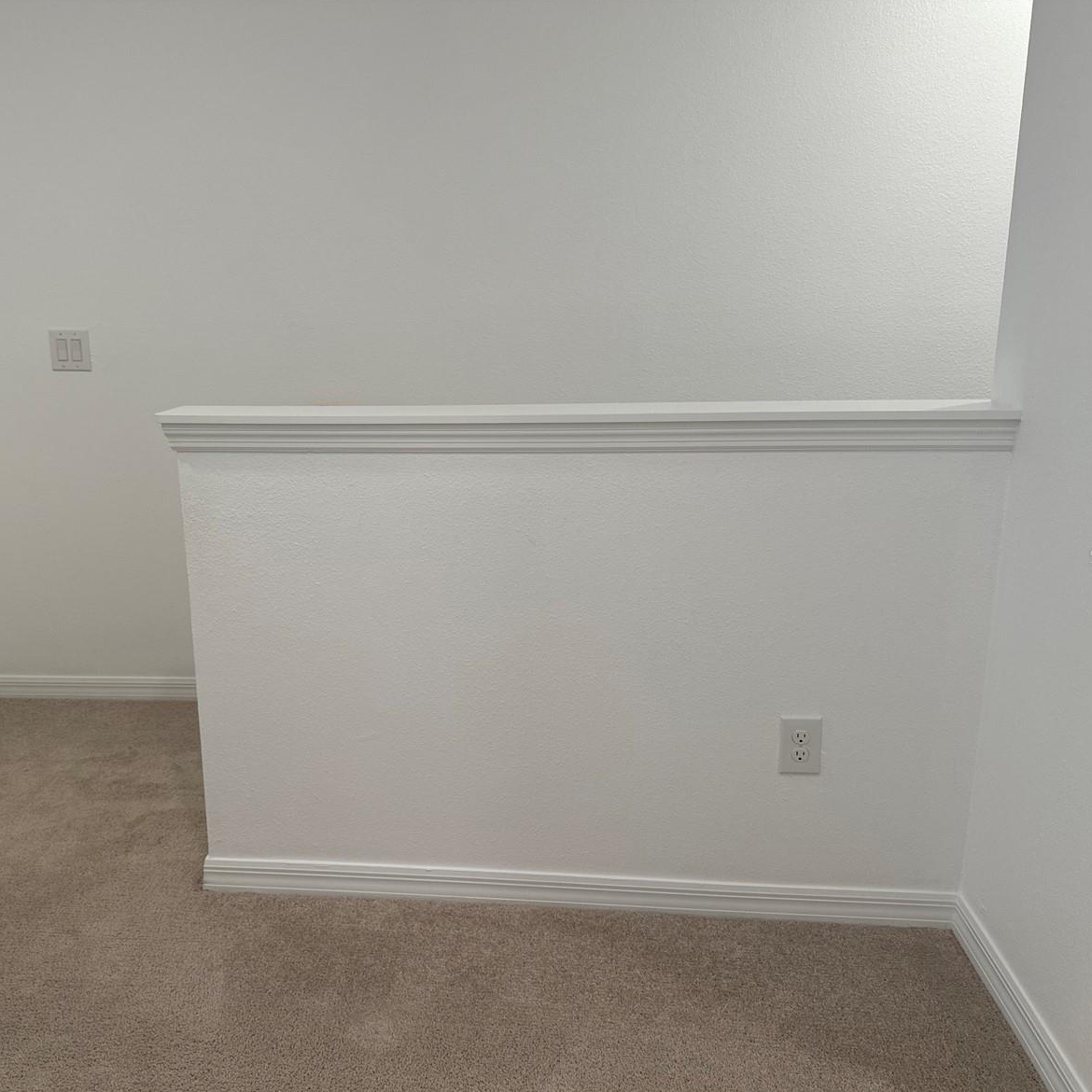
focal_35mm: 29
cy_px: 556
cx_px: 431
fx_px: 1035
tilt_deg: -13.6
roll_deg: +1.2
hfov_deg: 55.2
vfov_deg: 55.6
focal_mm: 6.86
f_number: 1.78
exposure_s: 1/120
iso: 100
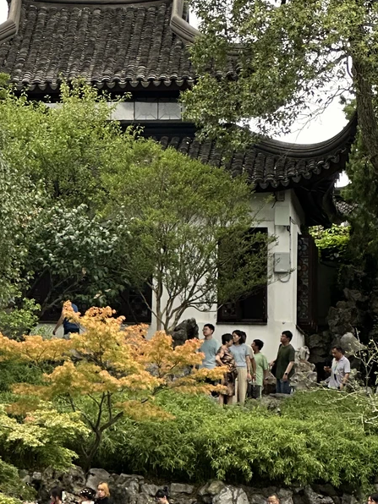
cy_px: 89
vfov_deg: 10.6
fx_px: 2708
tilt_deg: +7.7
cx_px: 70
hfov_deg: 8.0
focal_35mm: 186
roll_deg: -2.1
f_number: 2.8
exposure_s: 1/117
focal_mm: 9
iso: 32
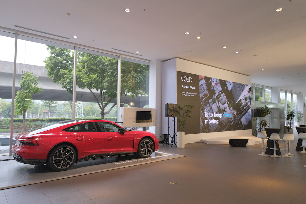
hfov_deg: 73.7
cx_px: 153
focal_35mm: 24
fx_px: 204
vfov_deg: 53.1
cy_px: 102
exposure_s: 1/320
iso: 1000
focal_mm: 16
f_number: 2.5
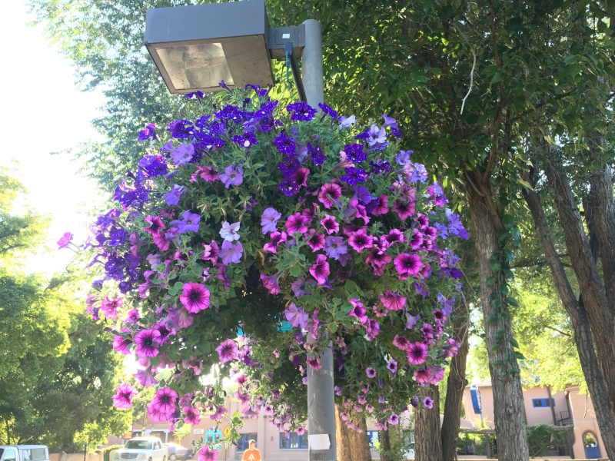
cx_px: 308
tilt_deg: +23.6
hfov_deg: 61.7
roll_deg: +0.2
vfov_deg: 48.2
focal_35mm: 29
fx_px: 515
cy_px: 230
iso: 25
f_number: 2.2
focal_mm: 4.15
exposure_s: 1/60
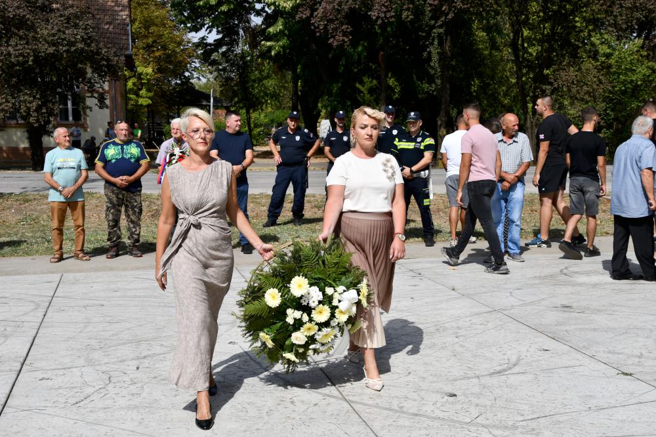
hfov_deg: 41.1
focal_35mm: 48
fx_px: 874
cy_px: 218
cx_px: 328
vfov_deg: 28.1
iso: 100
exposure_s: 1/400
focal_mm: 32
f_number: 10
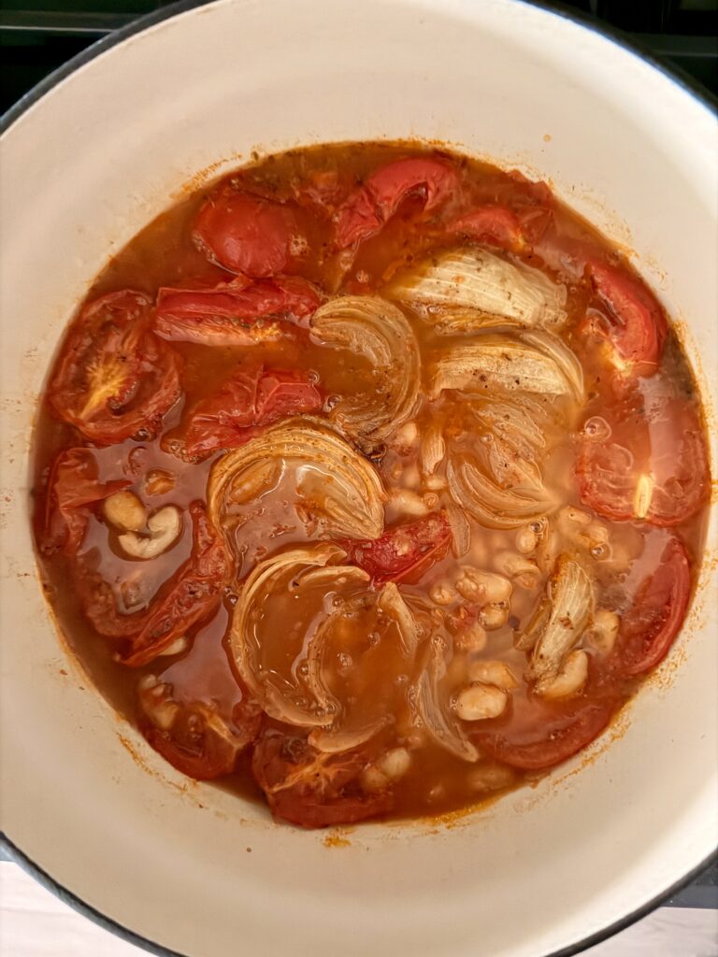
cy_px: 478
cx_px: 359
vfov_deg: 71.6
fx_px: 664
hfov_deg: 56.8
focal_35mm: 24
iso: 1250
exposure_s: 1/30
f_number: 1.78
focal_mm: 6.76
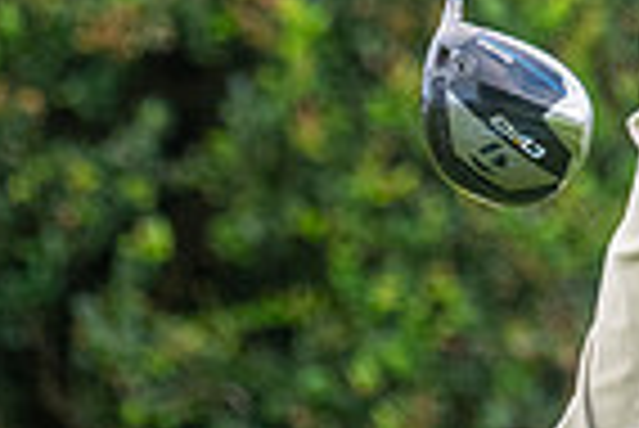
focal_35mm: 1834
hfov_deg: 1.1
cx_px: 954
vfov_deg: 0.8
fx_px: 32586
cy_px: -437
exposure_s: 1/640
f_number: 4
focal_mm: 300
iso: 800
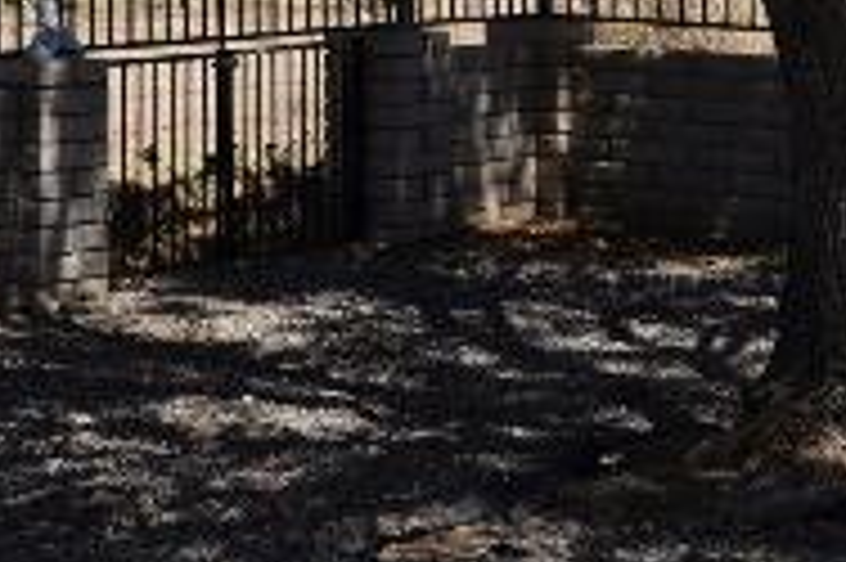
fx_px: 3076
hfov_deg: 15.1
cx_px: -198
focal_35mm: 131
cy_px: -317
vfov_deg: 10.1
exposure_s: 1/1000
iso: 100
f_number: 5
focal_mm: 16
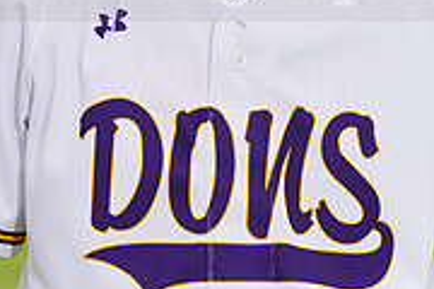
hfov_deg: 3.1
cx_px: 174
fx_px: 8125
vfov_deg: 2.0
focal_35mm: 674
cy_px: -49
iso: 160
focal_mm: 209
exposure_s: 1/250
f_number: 9
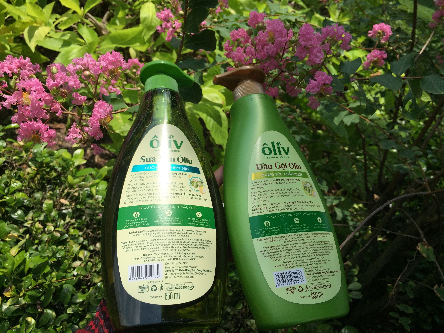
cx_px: 222
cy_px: 166
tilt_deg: -30.0
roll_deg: -25.2
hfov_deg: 61.7
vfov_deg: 48.2
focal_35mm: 29
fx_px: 372
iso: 32
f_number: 2.2
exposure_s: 1/4405
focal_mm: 4.15
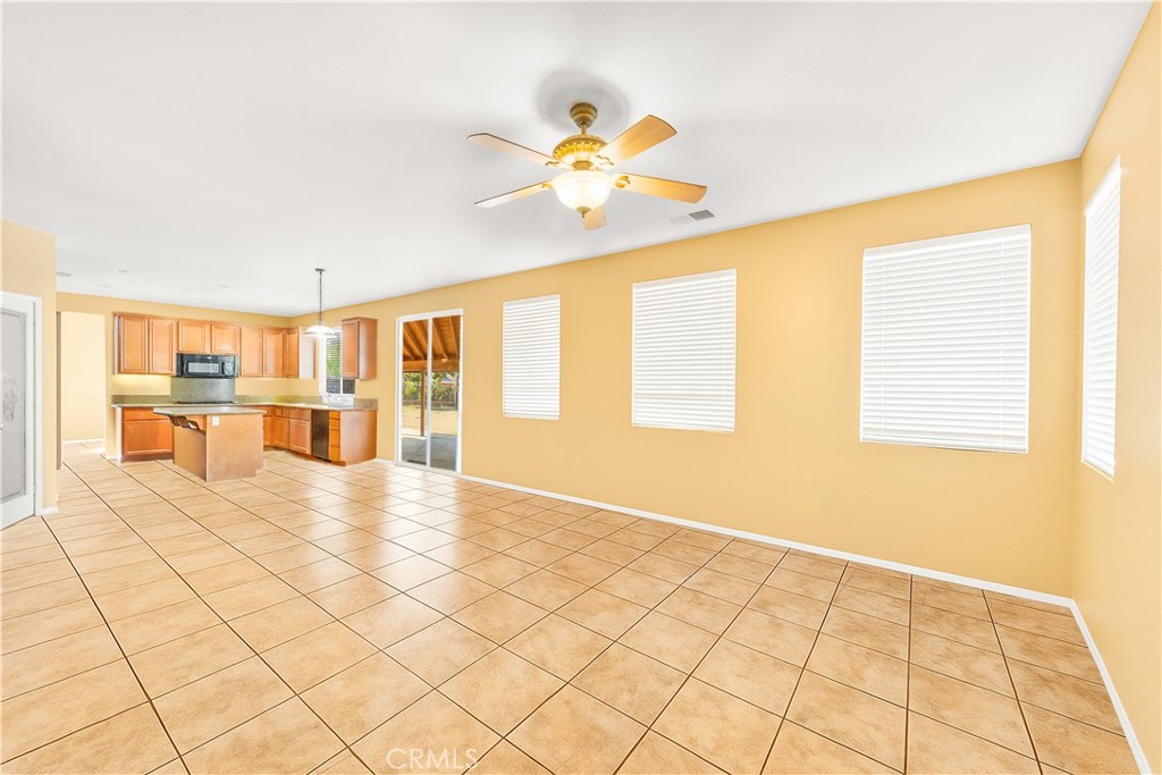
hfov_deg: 104.2
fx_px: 452
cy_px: 388
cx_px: 581
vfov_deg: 81.2
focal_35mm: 14
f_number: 8
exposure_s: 1/1.67
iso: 640
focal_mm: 14
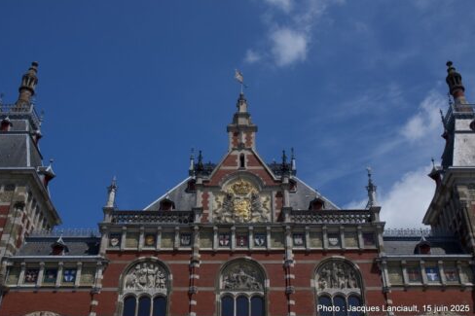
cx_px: 238
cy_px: 161
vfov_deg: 32.6
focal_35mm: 41
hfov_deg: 47.4
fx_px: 541
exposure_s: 1/200
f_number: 7.1
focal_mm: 27
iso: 100
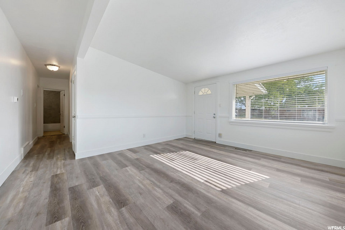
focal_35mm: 12
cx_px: 172
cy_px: 115
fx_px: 115
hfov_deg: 112.6
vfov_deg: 90.0
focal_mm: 12
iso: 100
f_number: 8
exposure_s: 1/2.5
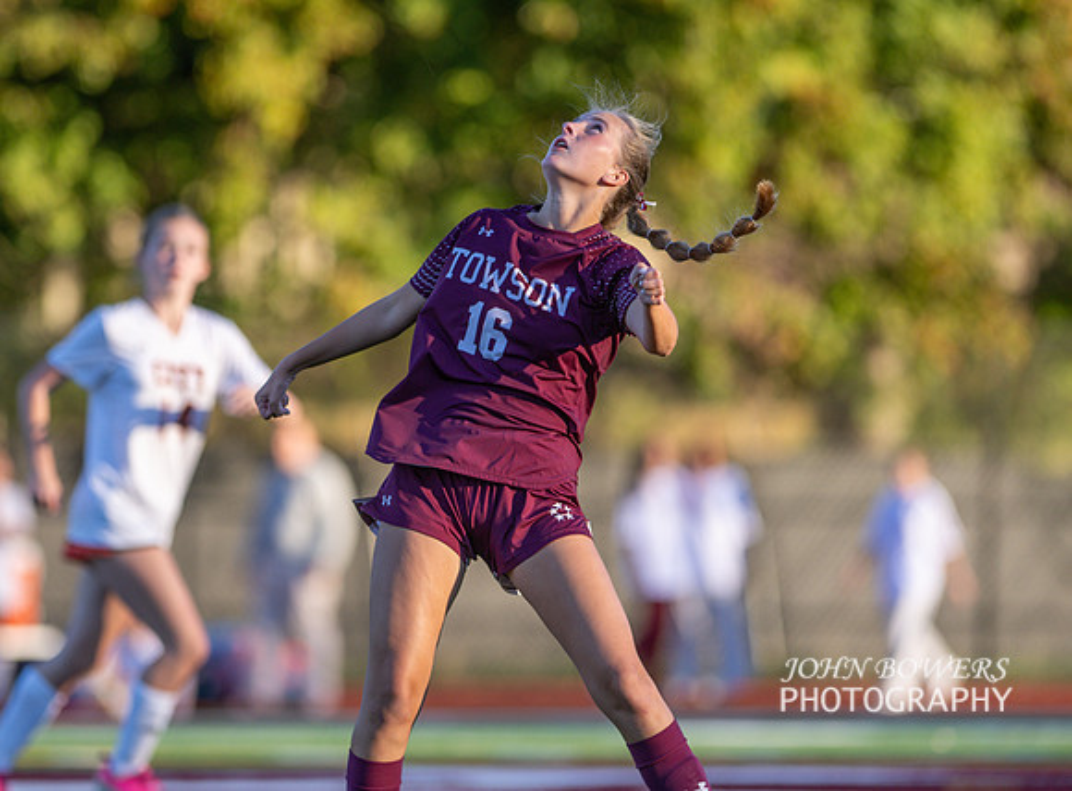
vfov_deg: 3.9
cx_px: 435
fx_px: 11761
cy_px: 321
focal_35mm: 382
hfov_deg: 5.2
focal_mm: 300
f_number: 2.8
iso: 250
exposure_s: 1/1600
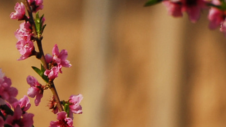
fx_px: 5980
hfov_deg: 2.2
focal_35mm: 998
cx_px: 0
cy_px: 124
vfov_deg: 1.2
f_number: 4.8
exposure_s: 1/640
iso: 100
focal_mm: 155
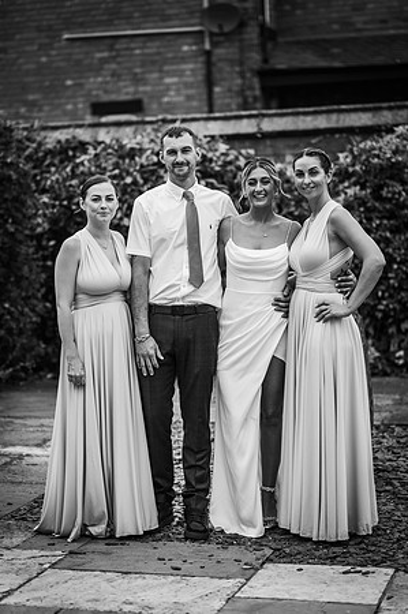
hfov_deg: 16.0
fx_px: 1448
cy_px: 307
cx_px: 204
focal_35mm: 85
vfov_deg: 23.9
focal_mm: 85
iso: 100
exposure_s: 1/1250
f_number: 2.2
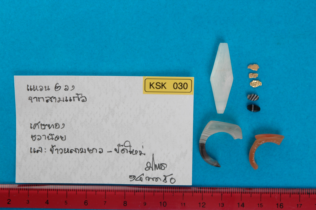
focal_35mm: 72
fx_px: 631
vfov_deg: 18.9
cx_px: 158
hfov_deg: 28.1
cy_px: 105
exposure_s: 1/60
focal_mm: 48
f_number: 29
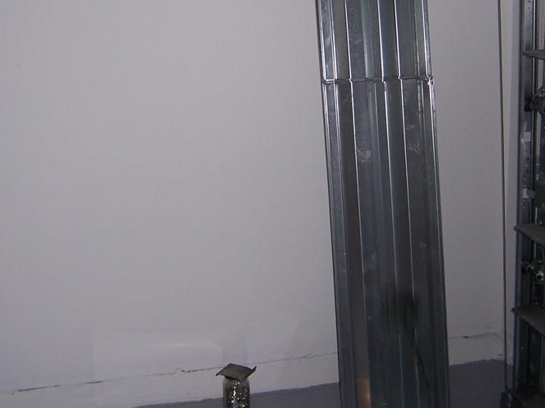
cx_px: 276
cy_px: 144
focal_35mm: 51
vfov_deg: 28.4
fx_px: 803
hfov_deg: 37.5
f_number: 2.8
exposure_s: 1/60
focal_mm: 5.5
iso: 80
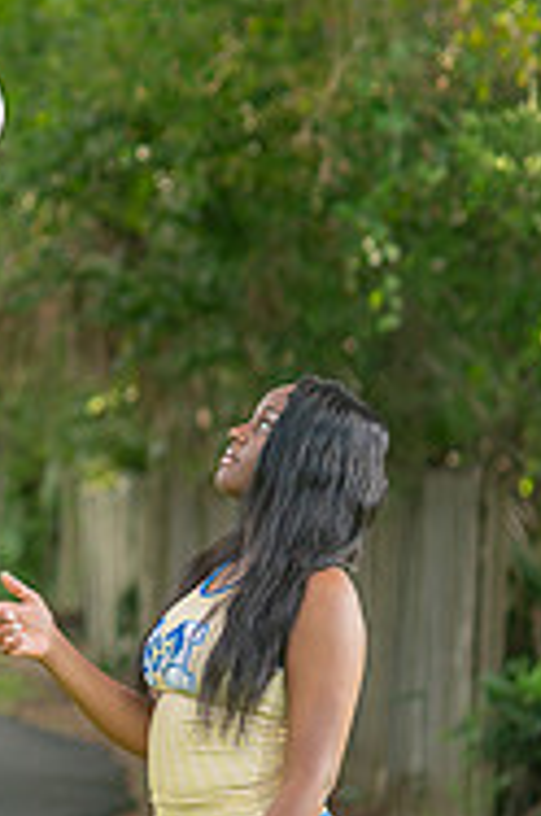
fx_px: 4638
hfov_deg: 6.7
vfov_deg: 10.0
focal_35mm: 205
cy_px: 755
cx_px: 168
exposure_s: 1/100
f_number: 3.5
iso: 100
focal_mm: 85
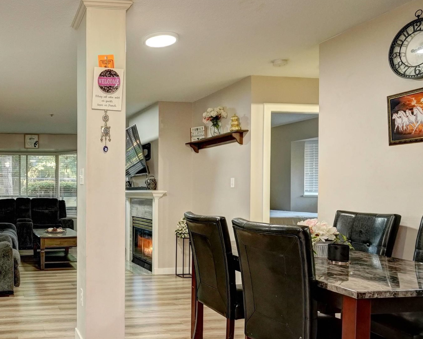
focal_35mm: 30
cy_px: 198
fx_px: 376
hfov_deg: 52.3
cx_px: 49
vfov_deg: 48.3
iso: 800
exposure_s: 1/50
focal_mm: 14
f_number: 4
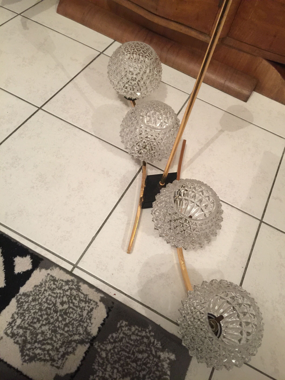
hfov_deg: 48.2
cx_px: 142
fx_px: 318
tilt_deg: -55.0
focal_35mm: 29
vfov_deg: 61.7
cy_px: 190
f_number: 2.2
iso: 125
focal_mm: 4.15
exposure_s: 1/8
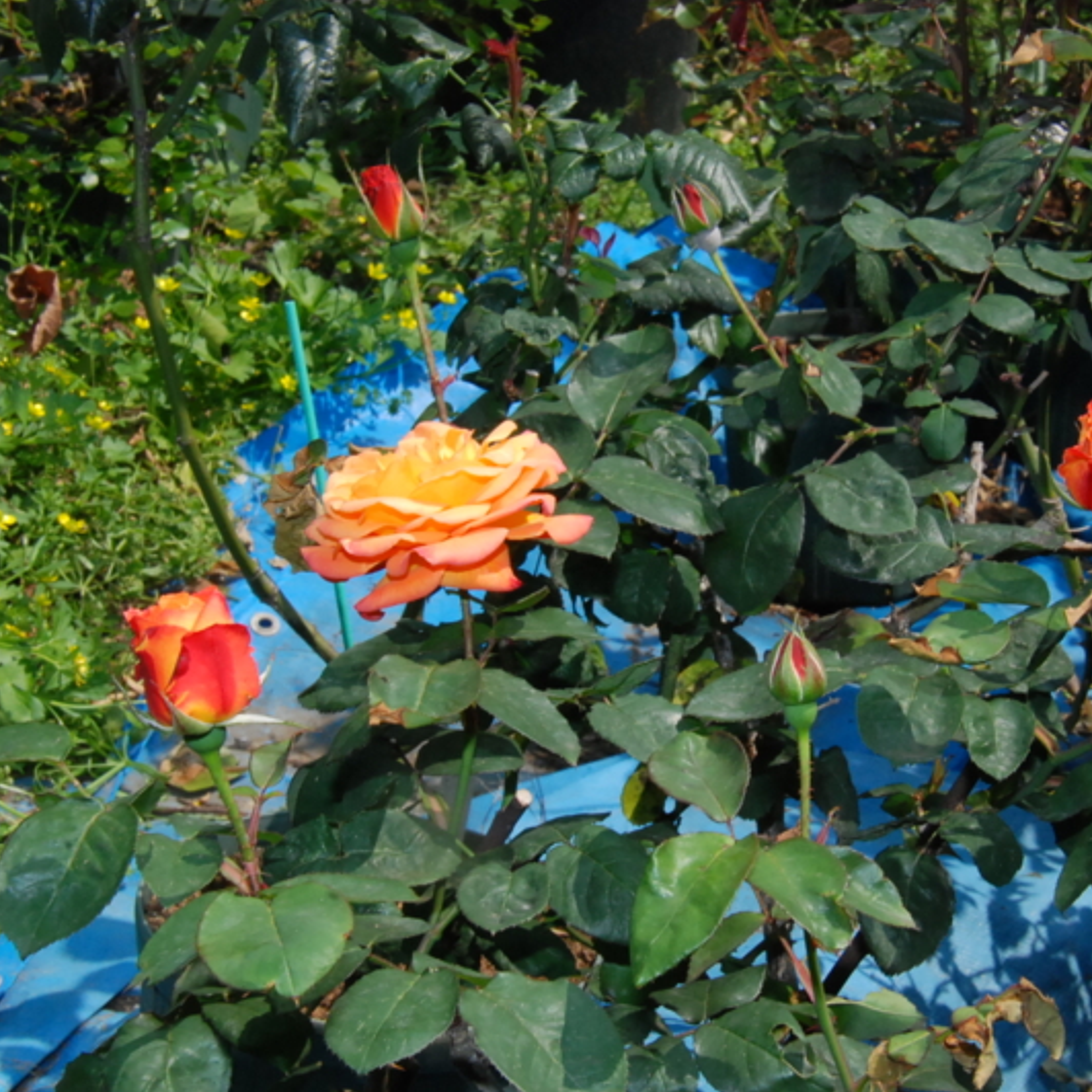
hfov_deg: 18.1
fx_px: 3426
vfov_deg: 18.1
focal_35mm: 96
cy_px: 546
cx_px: 702
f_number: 25
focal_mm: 50
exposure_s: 1/200
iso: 800
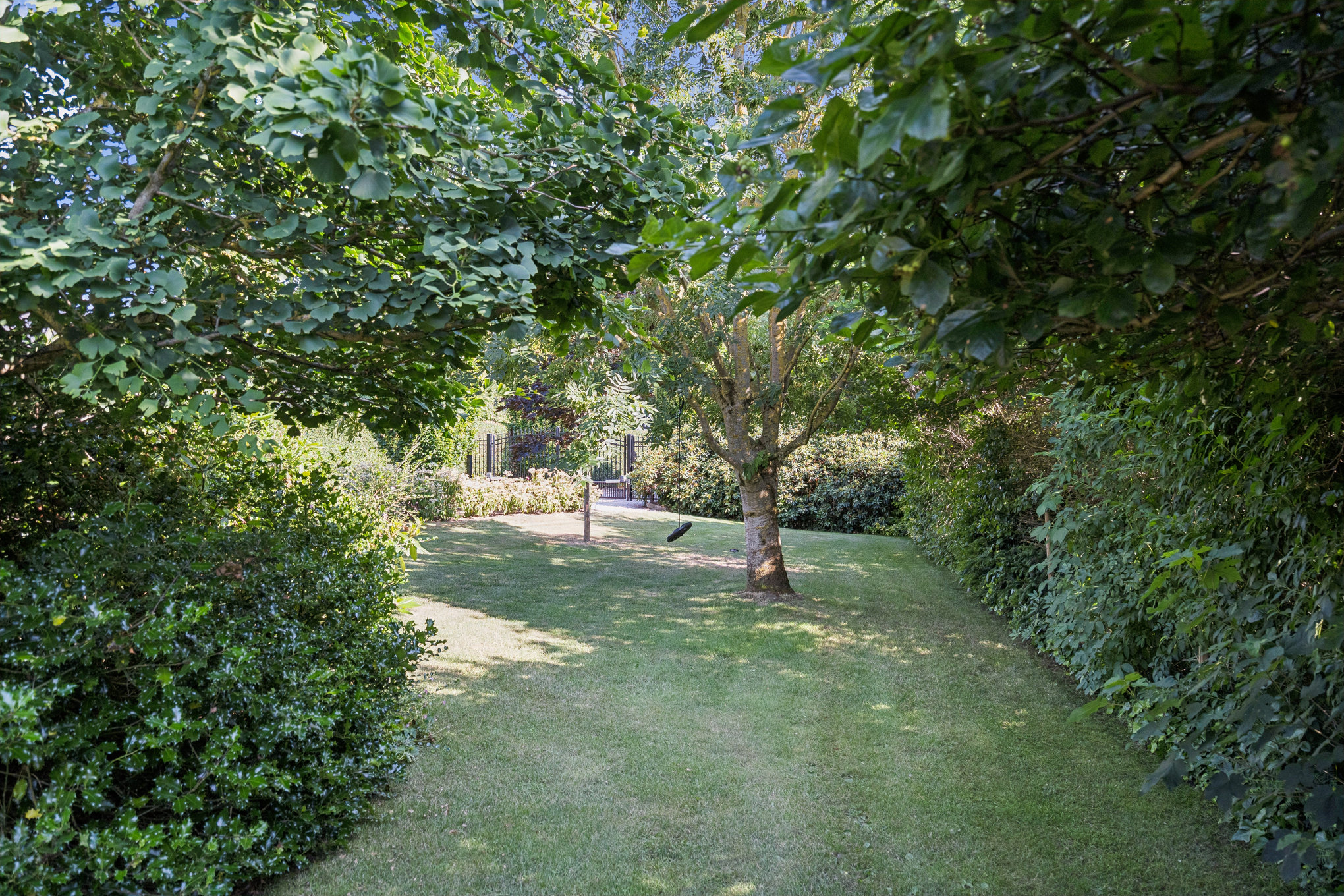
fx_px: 1083
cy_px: 448
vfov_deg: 45.0
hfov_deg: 63.7
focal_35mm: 29
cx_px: 672
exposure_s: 1/500
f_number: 6.3
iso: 1000
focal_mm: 29
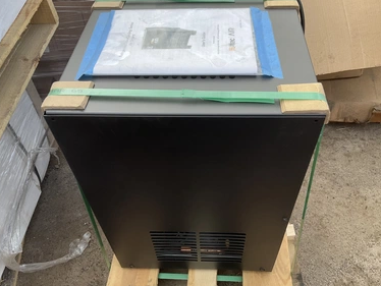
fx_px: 341
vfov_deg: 45.5
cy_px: 151
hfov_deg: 58.3
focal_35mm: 31
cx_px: 197
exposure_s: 1/213
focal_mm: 3
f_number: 1.8
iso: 20
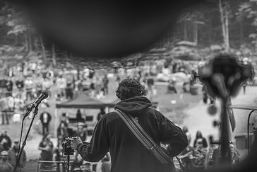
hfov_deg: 16.9
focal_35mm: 121
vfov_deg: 11.3
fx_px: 864
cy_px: 99
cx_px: 147
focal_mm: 75
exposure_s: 1/125
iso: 1600
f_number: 2.8
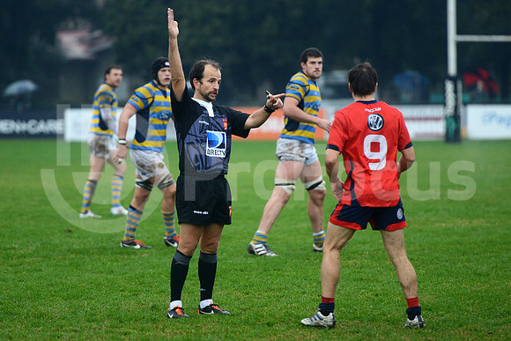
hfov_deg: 10.5
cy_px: 170
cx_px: 256
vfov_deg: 7.0
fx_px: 2768
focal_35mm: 195
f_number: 2.8
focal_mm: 195
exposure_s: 1/500
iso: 1600
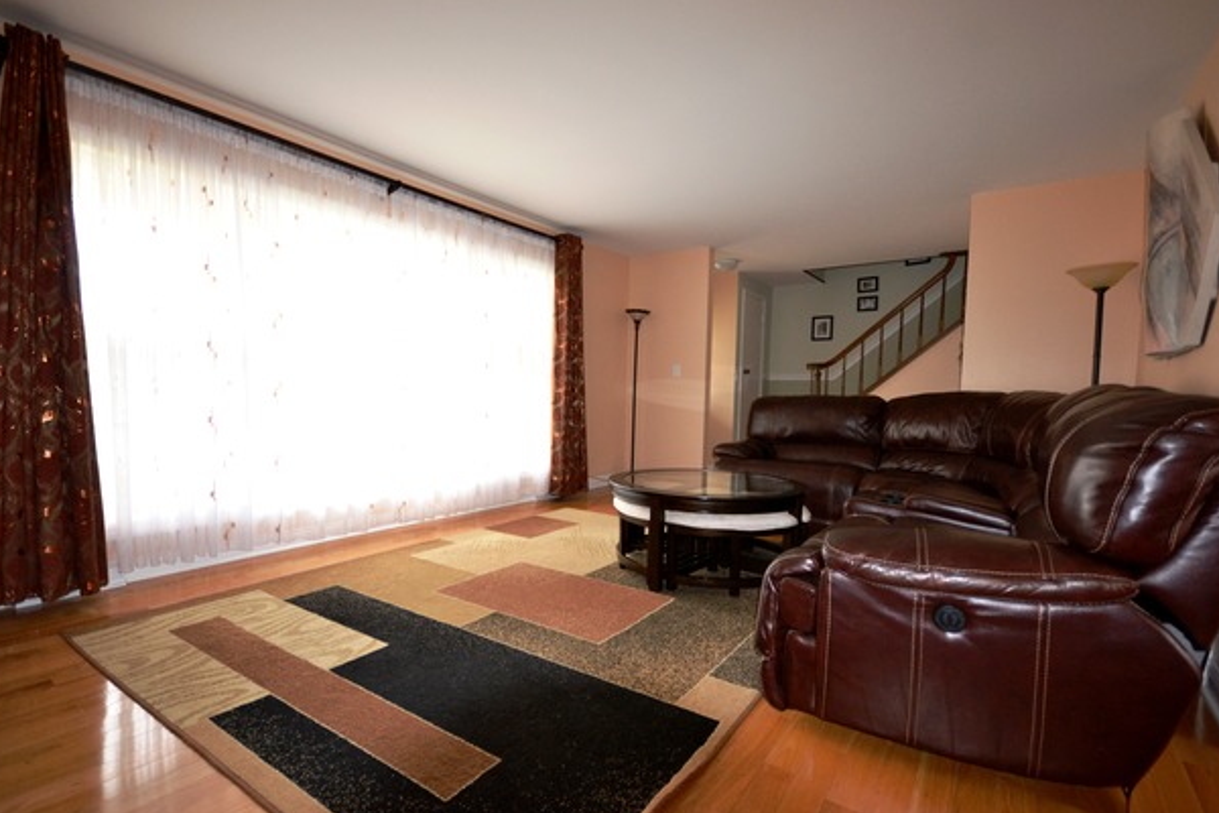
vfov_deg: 73.7
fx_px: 542
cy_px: 418
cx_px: 587
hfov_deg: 96.7
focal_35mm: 16
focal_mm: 10
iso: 560
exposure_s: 1/60
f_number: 4
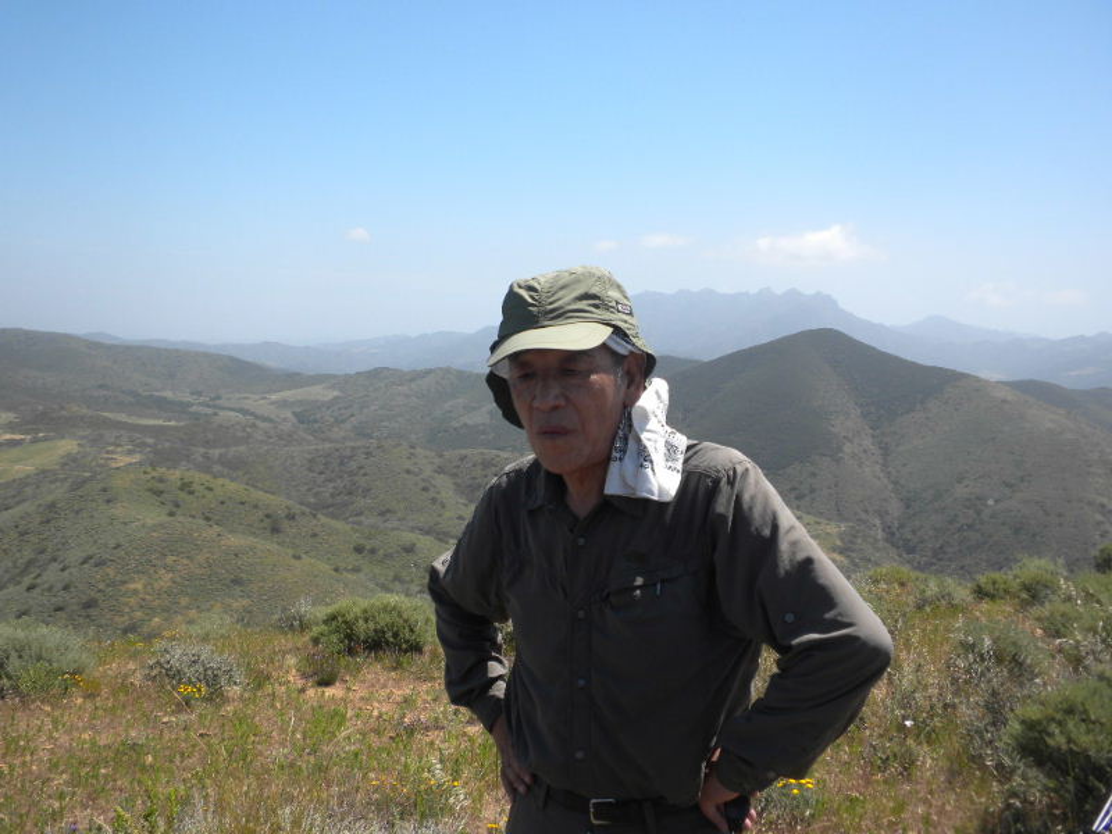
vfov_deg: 38.7
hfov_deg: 50.1
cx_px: 556
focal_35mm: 37
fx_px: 1189
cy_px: 417
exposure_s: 1/587
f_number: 3.5
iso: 64
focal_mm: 6.6
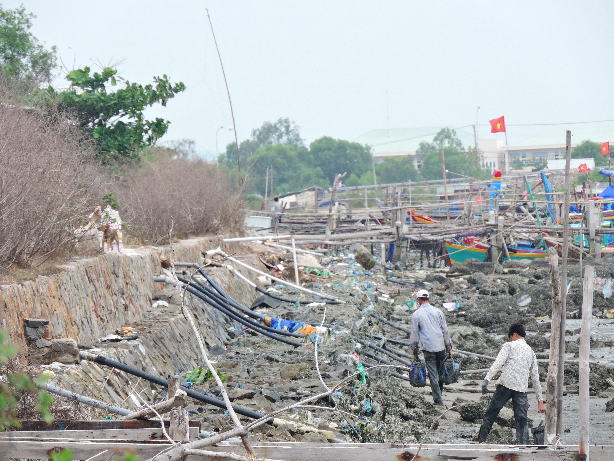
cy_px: 230
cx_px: 307
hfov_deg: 4.4
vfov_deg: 3.3
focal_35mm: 450
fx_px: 7982
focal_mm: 80.6
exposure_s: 1/250
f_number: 5.6
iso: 110
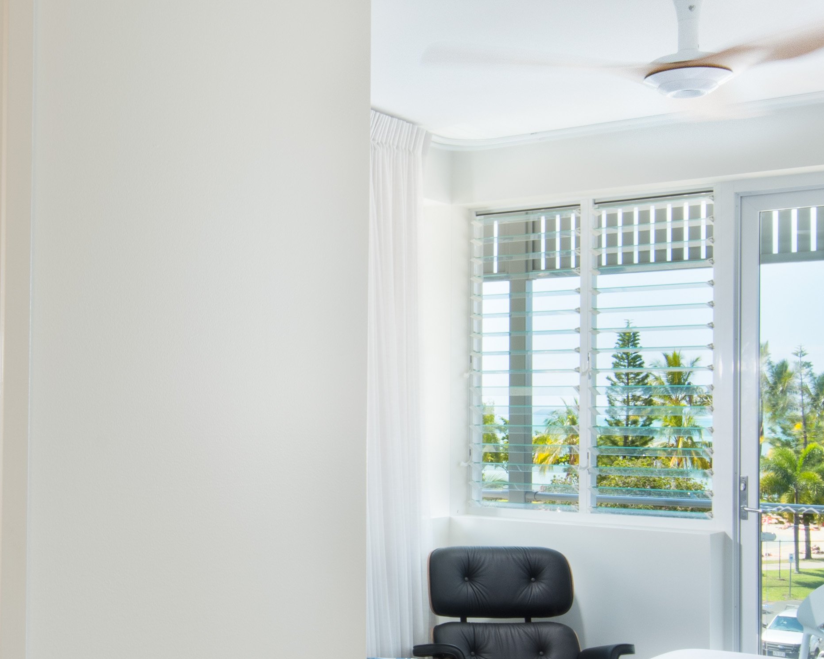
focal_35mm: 52
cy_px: 386
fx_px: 1268
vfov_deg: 29.1
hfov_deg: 35.3
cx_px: 219
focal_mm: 14
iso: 125
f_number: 16
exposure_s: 1/50
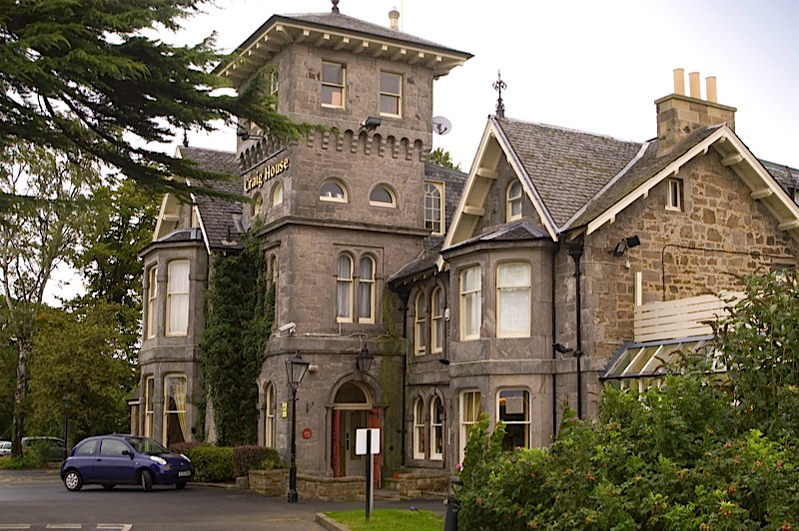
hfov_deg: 46.5
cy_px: 266
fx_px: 931
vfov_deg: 31.8
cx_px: 400
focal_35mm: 42
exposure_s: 1/50
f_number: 11
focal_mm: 28
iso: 200
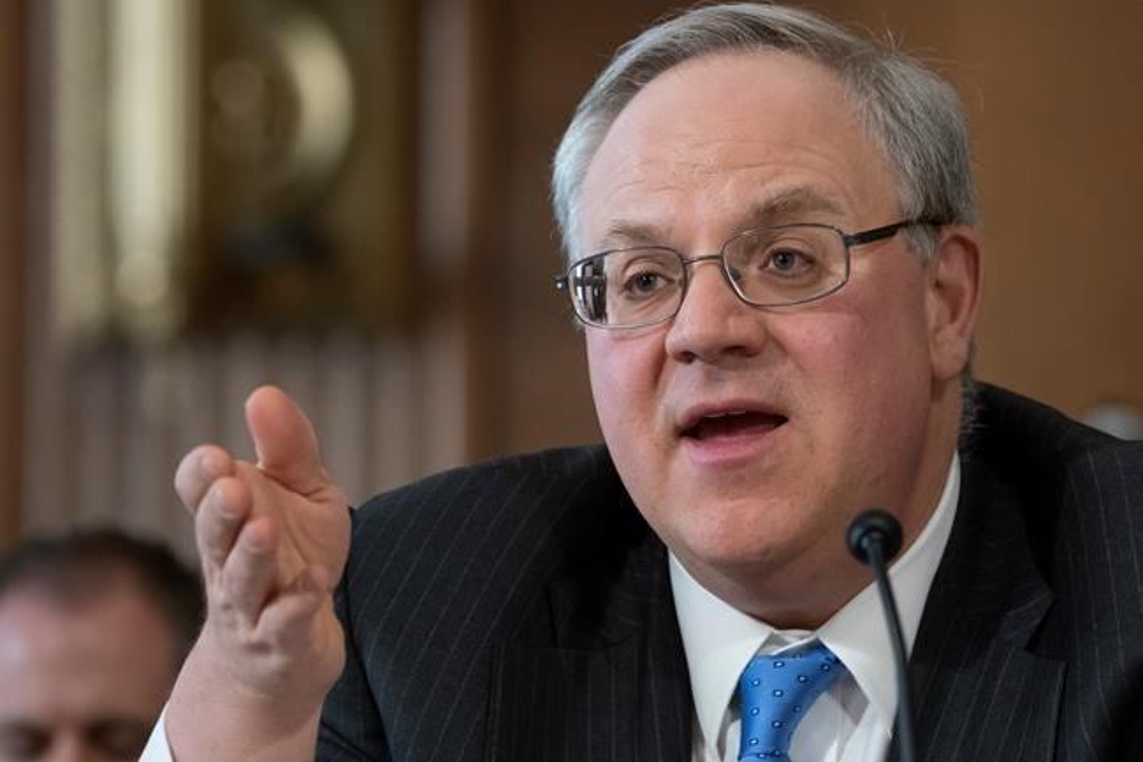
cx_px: 572
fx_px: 8982
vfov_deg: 4.9
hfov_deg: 7.3
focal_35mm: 283
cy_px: 381
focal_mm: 189
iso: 3200
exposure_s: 1/320
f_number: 5
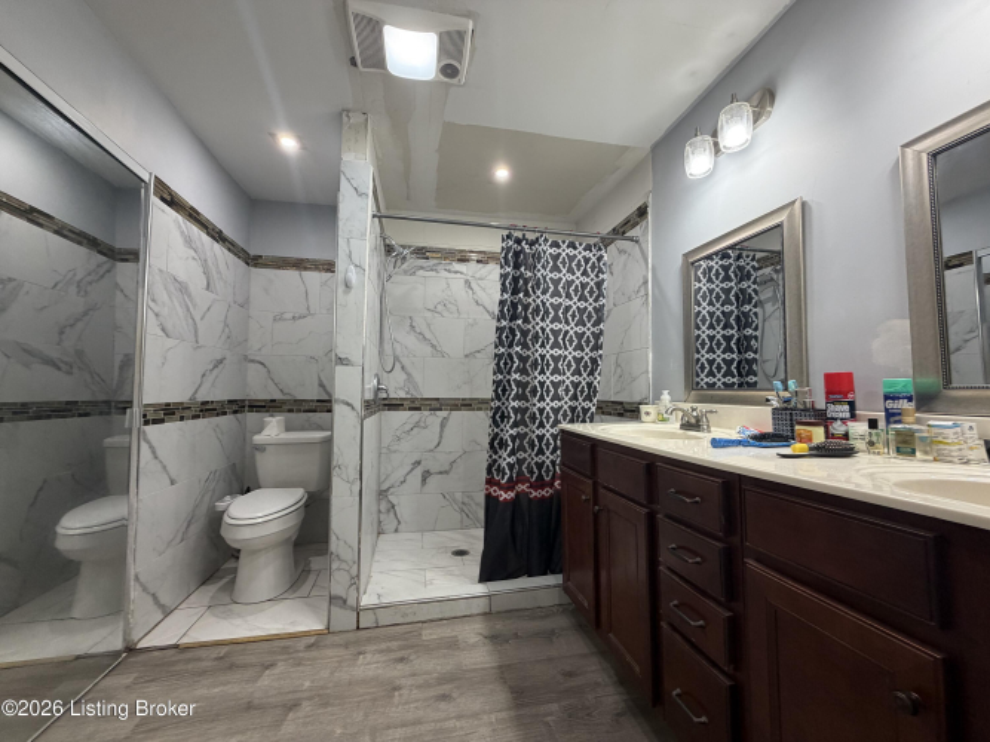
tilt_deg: +4.1
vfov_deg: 85.7
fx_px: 400
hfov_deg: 102.1
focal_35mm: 14
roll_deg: +0.3
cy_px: 371
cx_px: 495
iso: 200
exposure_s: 1/60
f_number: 2.2
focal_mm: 2.22
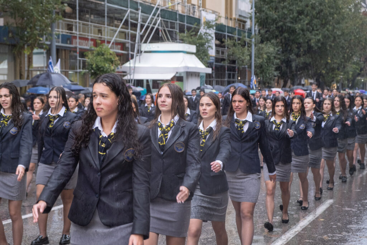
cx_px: 184
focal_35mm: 86
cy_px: 122
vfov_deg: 15.8
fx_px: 880
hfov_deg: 23.6
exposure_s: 1/250
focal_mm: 55
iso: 500
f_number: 4
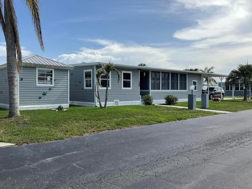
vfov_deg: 44.2
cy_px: 95
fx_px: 233
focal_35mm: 32
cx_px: 123
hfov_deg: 56.8
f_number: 1.8
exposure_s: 1/2227
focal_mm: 3
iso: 16
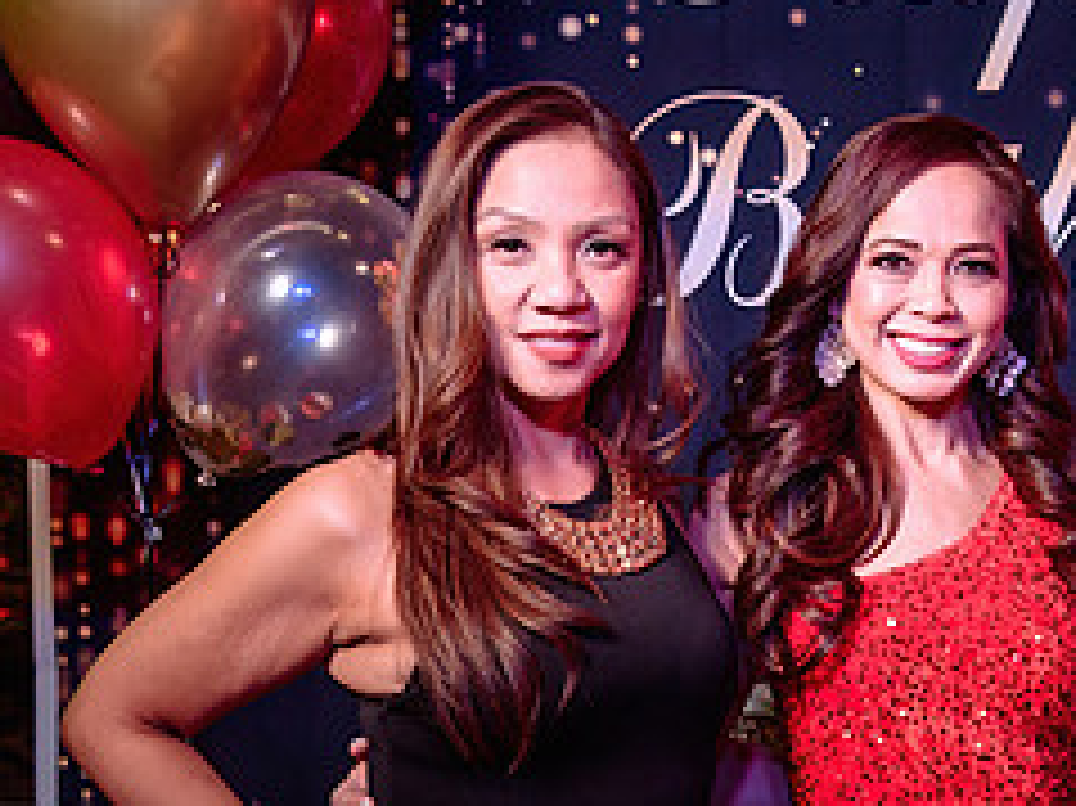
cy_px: 546
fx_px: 2423
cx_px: 977
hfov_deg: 24.3
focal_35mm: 78
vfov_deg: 18.8
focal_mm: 31
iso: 160
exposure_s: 1/100
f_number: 3.5
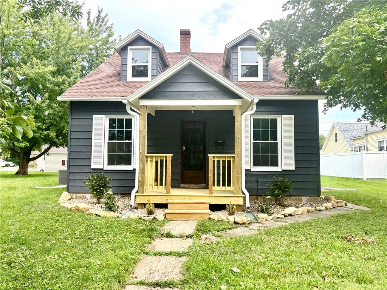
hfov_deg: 67.3
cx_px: 194
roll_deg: -0.3
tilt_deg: +4.3
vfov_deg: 53.1
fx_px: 291
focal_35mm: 26
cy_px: 145
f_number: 1.6
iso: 50
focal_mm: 5.96
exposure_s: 1/693
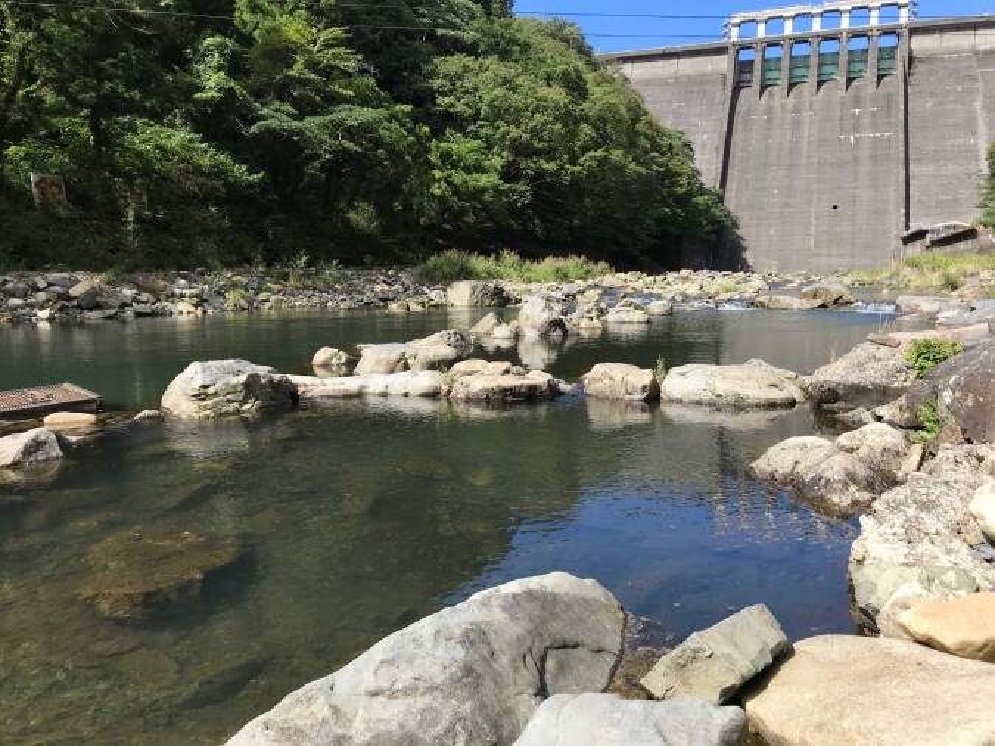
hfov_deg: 63.5
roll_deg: +0.0
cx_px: 498
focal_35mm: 28
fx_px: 805
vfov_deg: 49.7
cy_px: 373
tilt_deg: -7.4
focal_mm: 3.99
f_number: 1.8
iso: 20
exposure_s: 1/1368
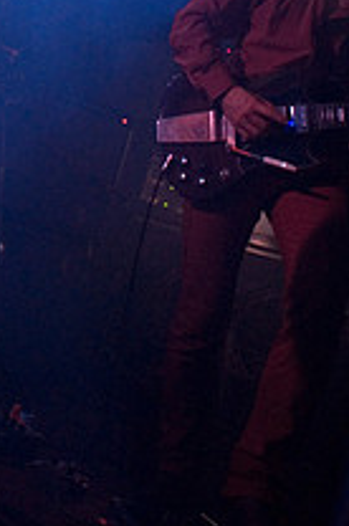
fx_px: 948
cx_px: 59
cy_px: 28
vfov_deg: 29.4
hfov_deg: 20.6
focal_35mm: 65
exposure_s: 1/20
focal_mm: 20
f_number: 2.8
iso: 1600
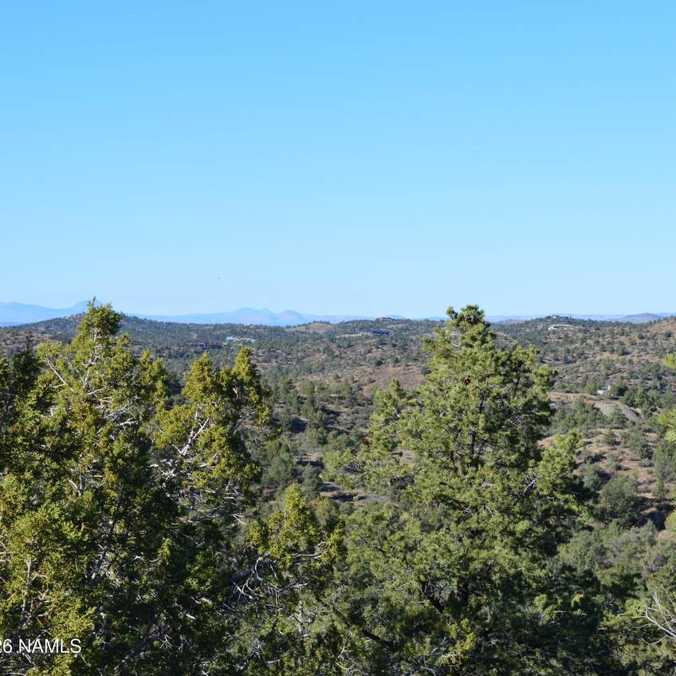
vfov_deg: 17.4
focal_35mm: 100
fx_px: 2209
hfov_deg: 17.3
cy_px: 338
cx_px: 466
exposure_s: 1/500
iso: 400
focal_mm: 52
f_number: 11
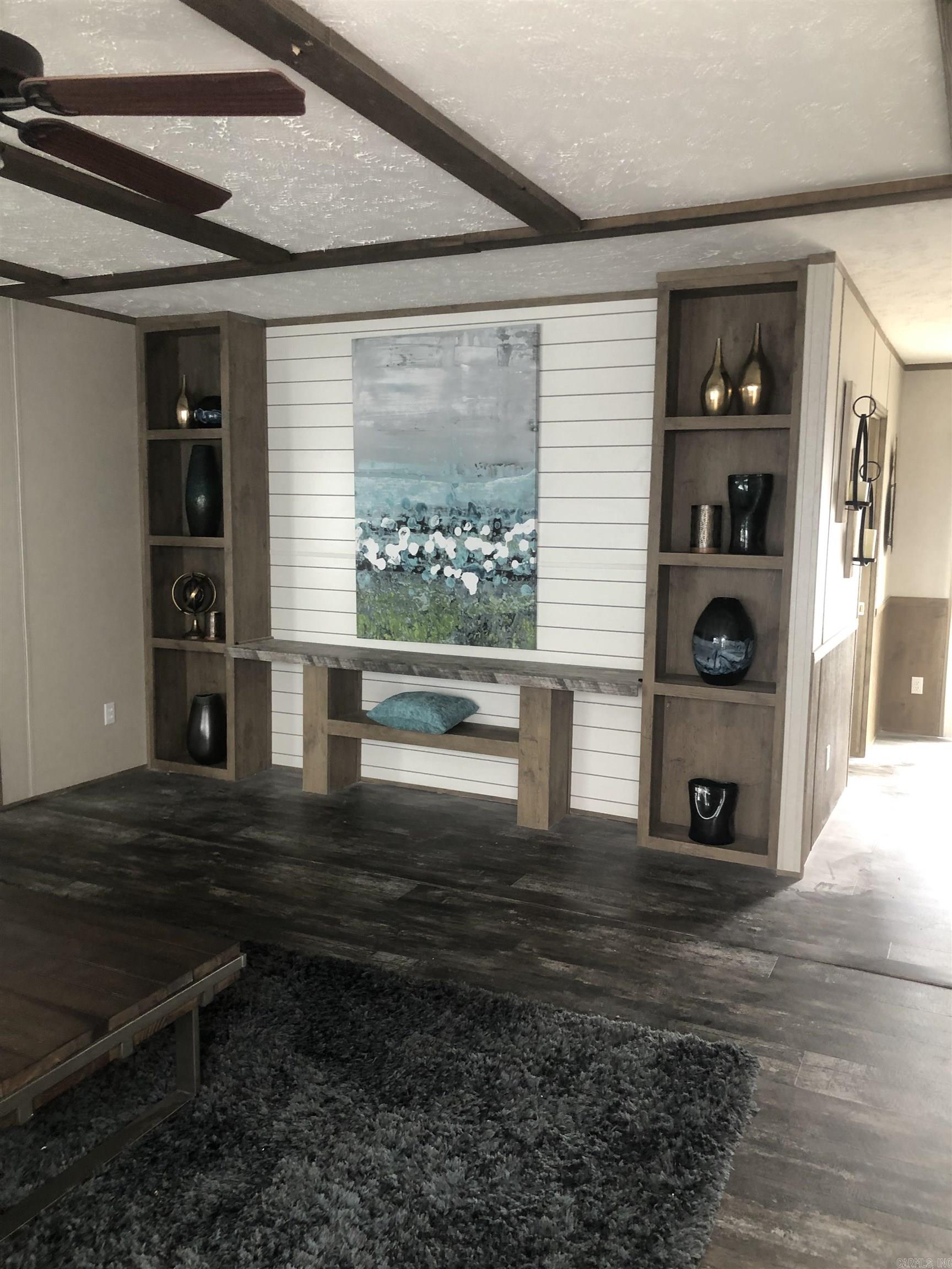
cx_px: 476
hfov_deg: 49.7
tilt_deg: -7.6
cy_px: 634
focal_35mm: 28
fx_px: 1027
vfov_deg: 63.4
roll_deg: -0.7
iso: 50
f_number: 1.8
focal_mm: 3.99
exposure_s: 1/15
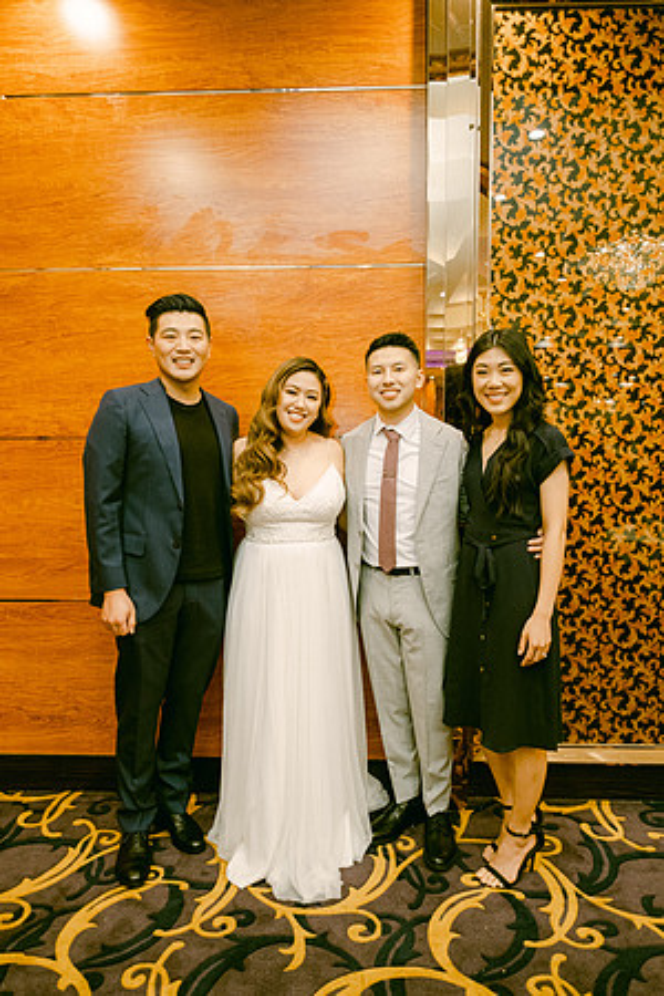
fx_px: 664
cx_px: 332
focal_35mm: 24
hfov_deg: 53.1
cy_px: 498
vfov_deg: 73.7
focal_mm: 16
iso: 800
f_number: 2.8
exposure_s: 1/125
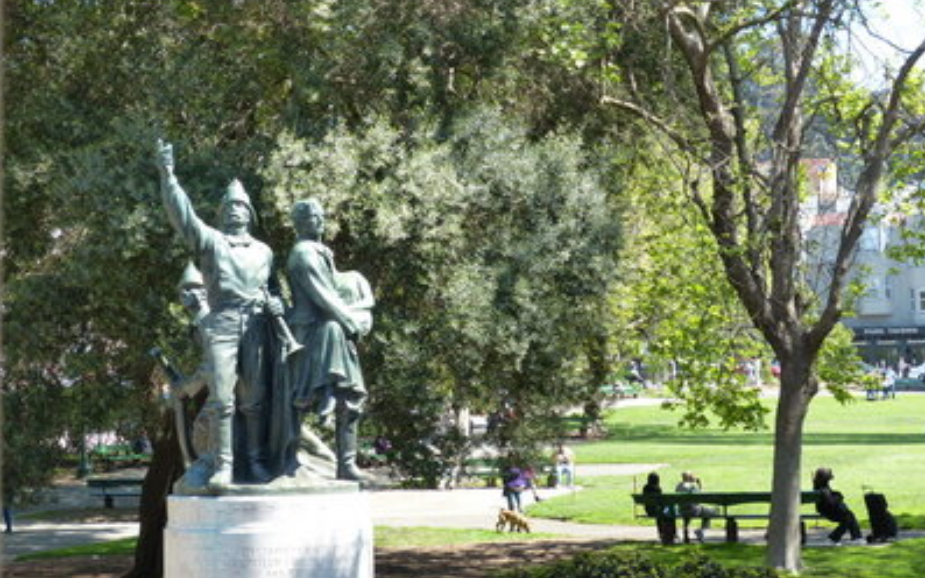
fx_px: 2016
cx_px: 464
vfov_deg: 16.3
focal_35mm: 80
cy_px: 245
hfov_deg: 25.8
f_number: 4
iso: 160
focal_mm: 13.5
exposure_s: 1/200
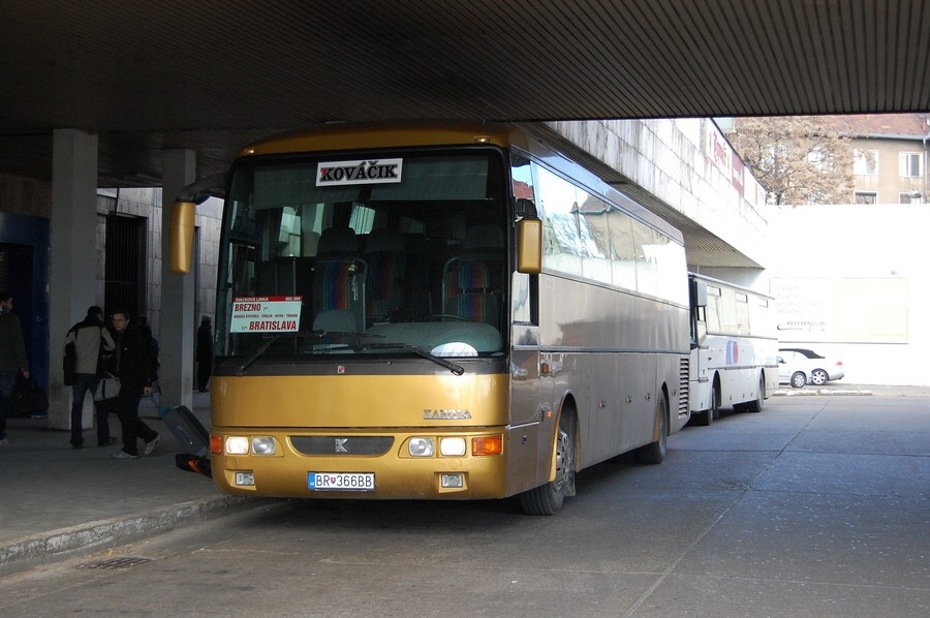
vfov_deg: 23.7
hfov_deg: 35.1
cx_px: 465
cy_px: 309
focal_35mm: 57
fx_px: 1471
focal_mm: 38
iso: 720
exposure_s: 1/500
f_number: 5
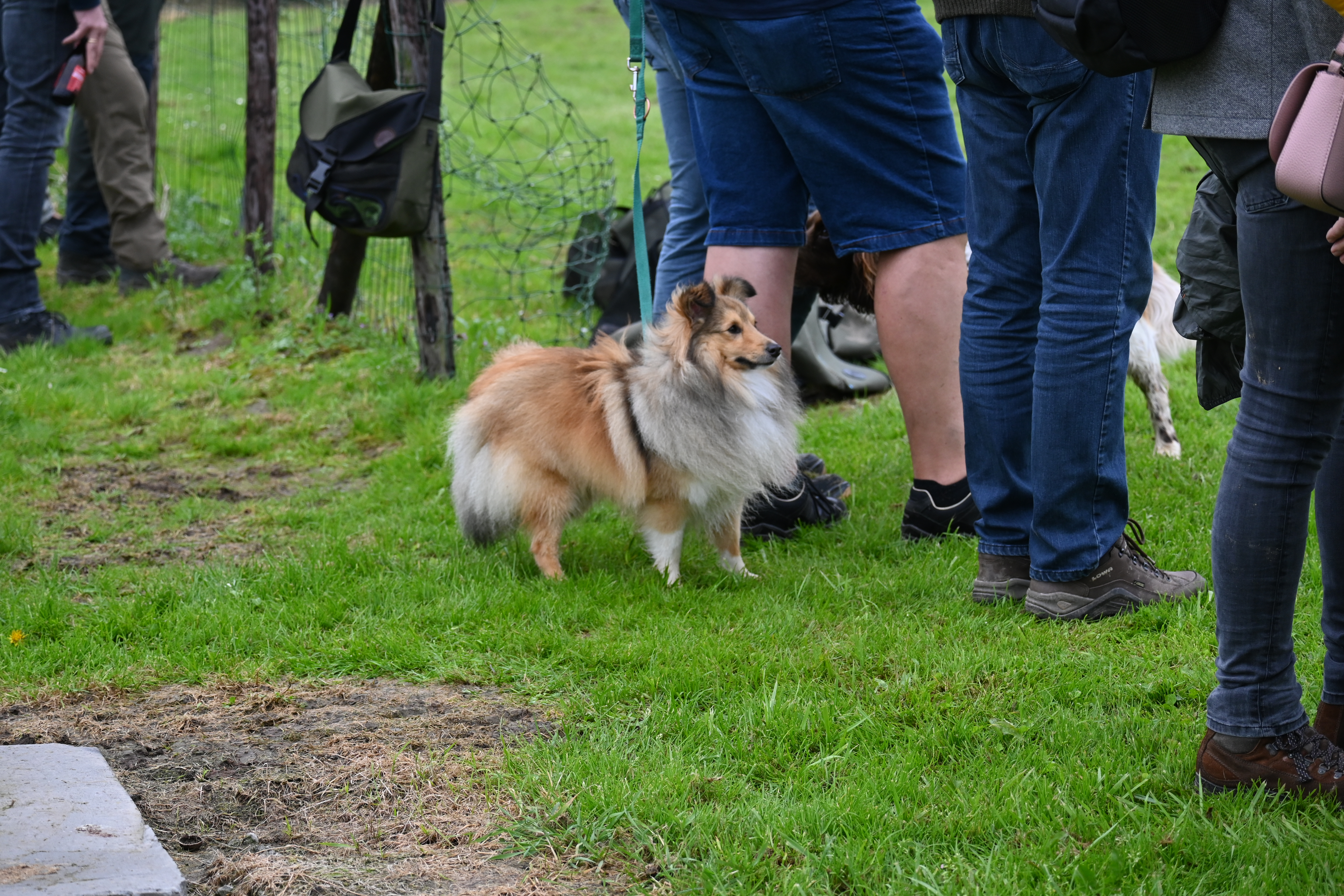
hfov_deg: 16.9
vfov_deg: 11.3
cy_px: 448
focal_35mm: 122
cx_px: 672
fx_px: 4536
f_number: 5
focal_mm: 81
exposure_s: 1/250
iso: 400
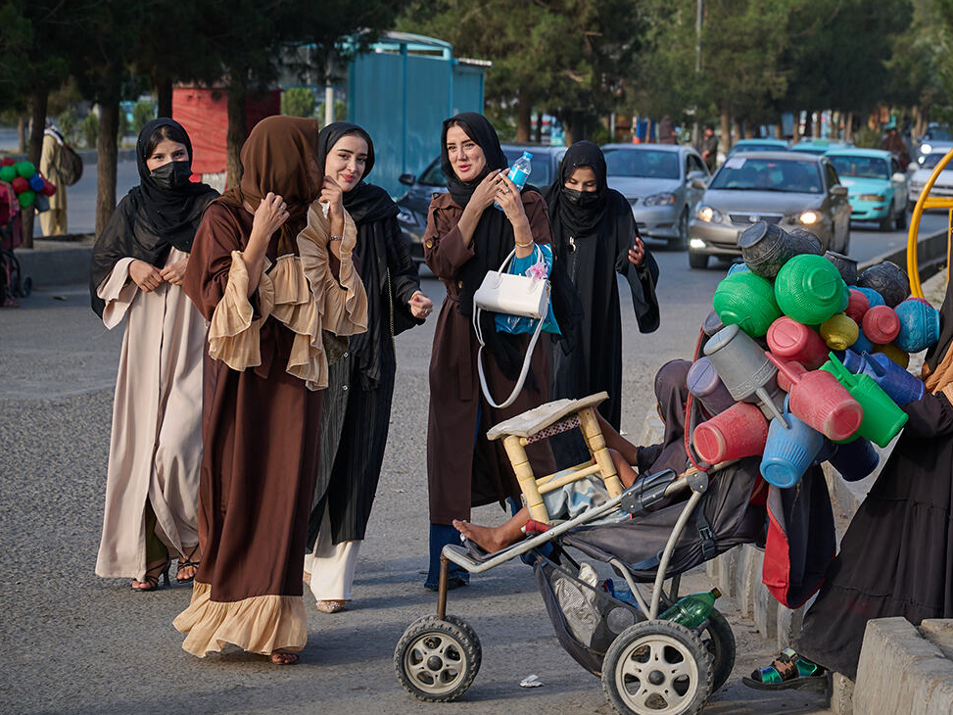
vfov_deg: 17.8
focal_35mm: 83
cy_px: 358
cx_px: 549
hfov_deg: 23.5
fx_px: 2285
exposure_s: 1/400
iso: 200
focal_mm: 70
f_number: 5
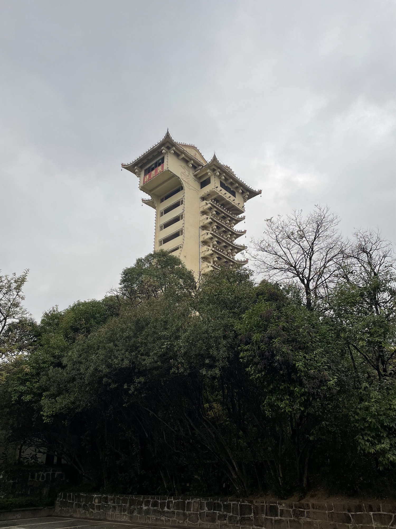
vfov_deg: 67.3
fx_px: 397
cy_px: 264
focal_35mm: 26
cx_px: 198
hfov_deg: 53.1
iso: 32
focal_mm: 4.2
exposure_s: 1/363
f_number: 1.6
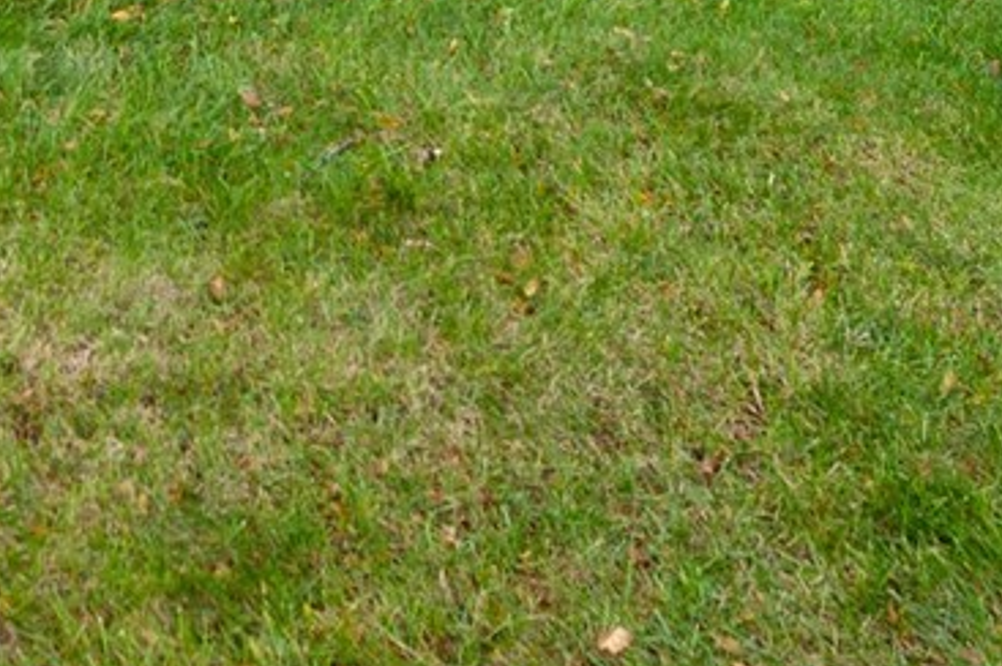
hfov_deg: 21.8
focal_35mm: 84
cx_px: -303
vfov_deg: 13.8
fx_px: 2336
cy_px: -663
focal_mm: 19
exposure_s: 1/50
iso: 200
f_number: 8
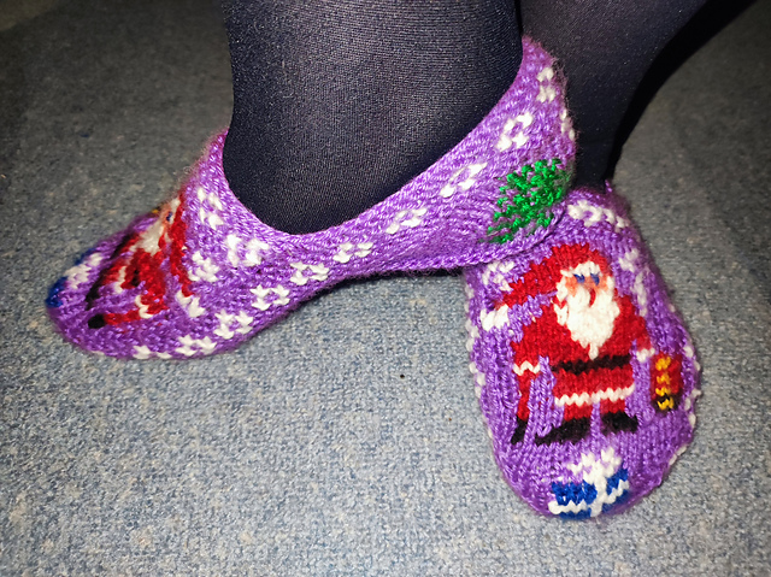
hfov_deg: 69.4
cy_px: 288
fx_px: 556
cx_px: 386
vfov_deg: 54.8
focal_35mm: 25
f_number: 1.79
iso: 1400
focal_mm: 4.7
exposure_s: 1/25
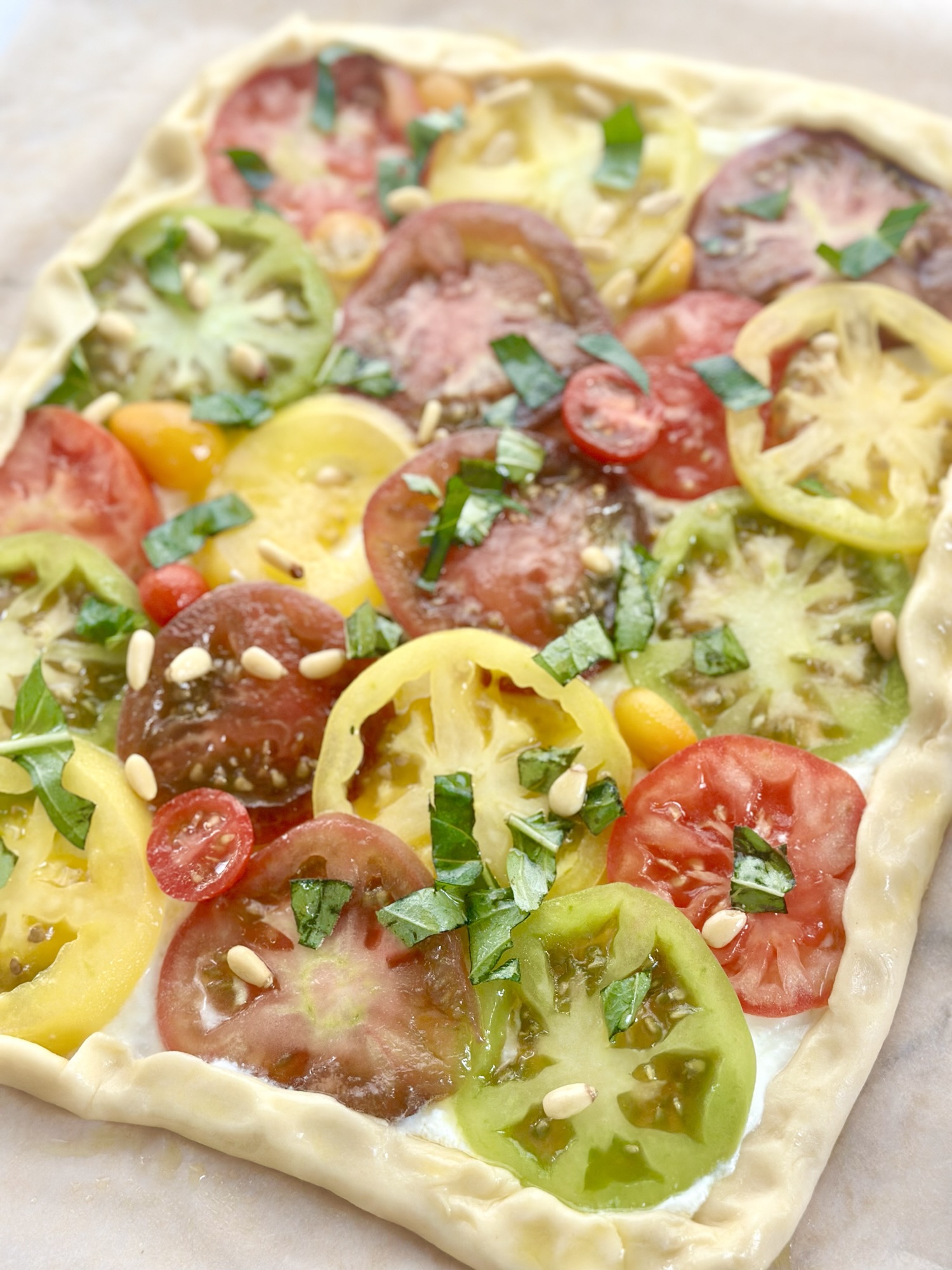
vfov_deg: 39.7
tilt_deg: -65.7
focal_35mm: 48
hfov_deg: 30.3
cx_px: 476
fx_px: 1760
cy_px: 635
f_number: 1.78
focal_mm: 6.86
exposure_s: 1/171
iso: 100
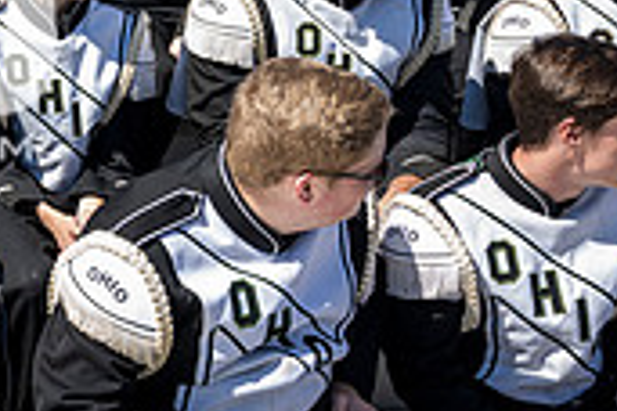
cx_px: -216
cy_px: 20
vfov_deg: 16.2
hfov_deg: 21.7
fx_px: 1422
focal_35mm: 83
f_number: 4.5
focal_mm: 24.5
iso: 40
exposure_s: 1/250
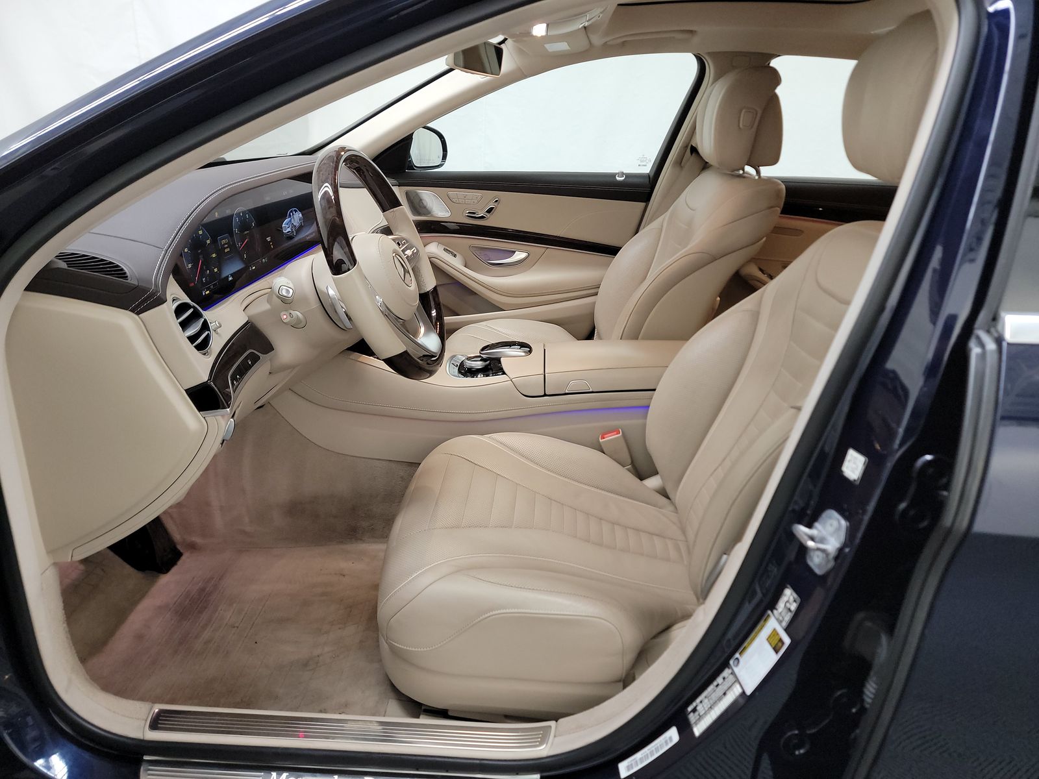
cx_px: 520
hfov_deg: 71.6
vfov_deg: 56.8
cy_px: 390
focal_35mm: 24
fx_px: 720
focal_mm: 6.7
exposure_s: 1/59
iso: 589
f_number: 1.8
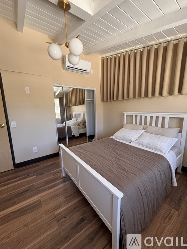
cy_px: 124
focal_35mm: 14
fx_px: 101
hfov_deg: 85.7
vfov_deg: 102.1
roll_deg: +1.8
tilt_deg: -8.4
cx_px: 94
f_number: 2.2
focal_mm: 2.22
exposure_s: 1/99
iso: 125
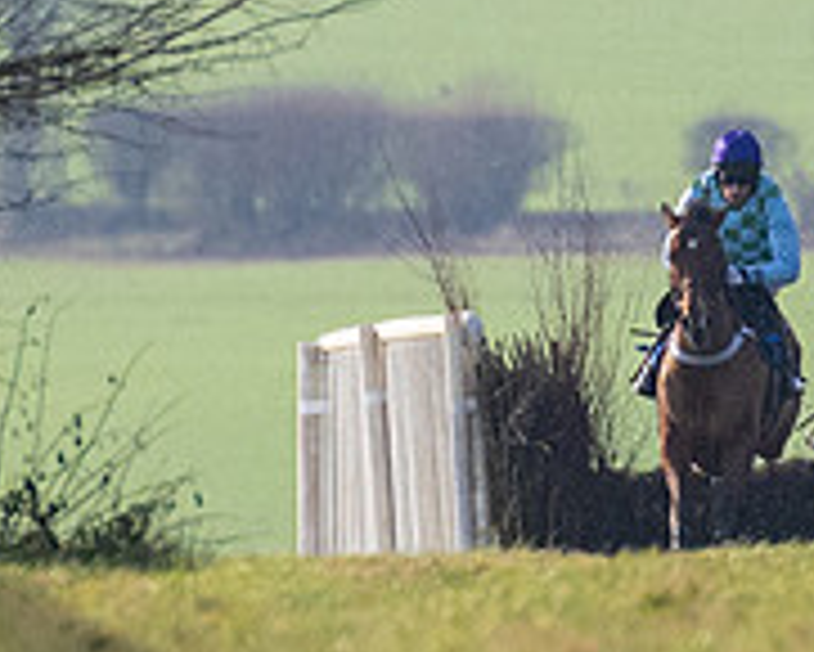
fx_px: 67420
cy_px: 714
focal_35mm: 2797
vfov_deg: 0.6
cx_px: 1371
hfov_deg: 0.7
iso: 400
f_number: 4
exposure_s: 1/2500
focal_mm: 280
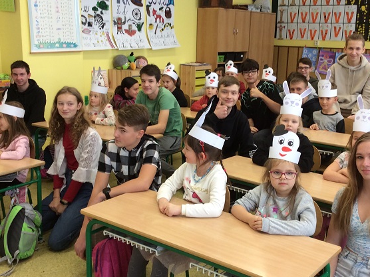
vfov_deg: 31.5
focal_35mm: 46
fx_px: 492
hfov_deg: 41.2
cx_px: 206
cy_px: 146
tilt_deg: -11.5
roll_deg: -0.6
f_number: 2.4
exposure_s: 1/33
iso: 40
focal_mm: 3.3
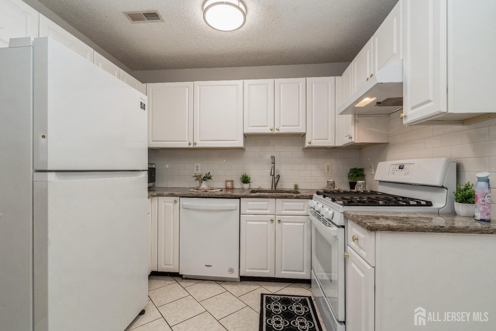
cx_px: 248
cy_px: 166
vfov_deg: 73.7
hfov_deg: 96.7
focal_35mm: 16
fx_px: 220
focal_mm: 16
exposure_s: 1/5
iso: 200
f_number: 11
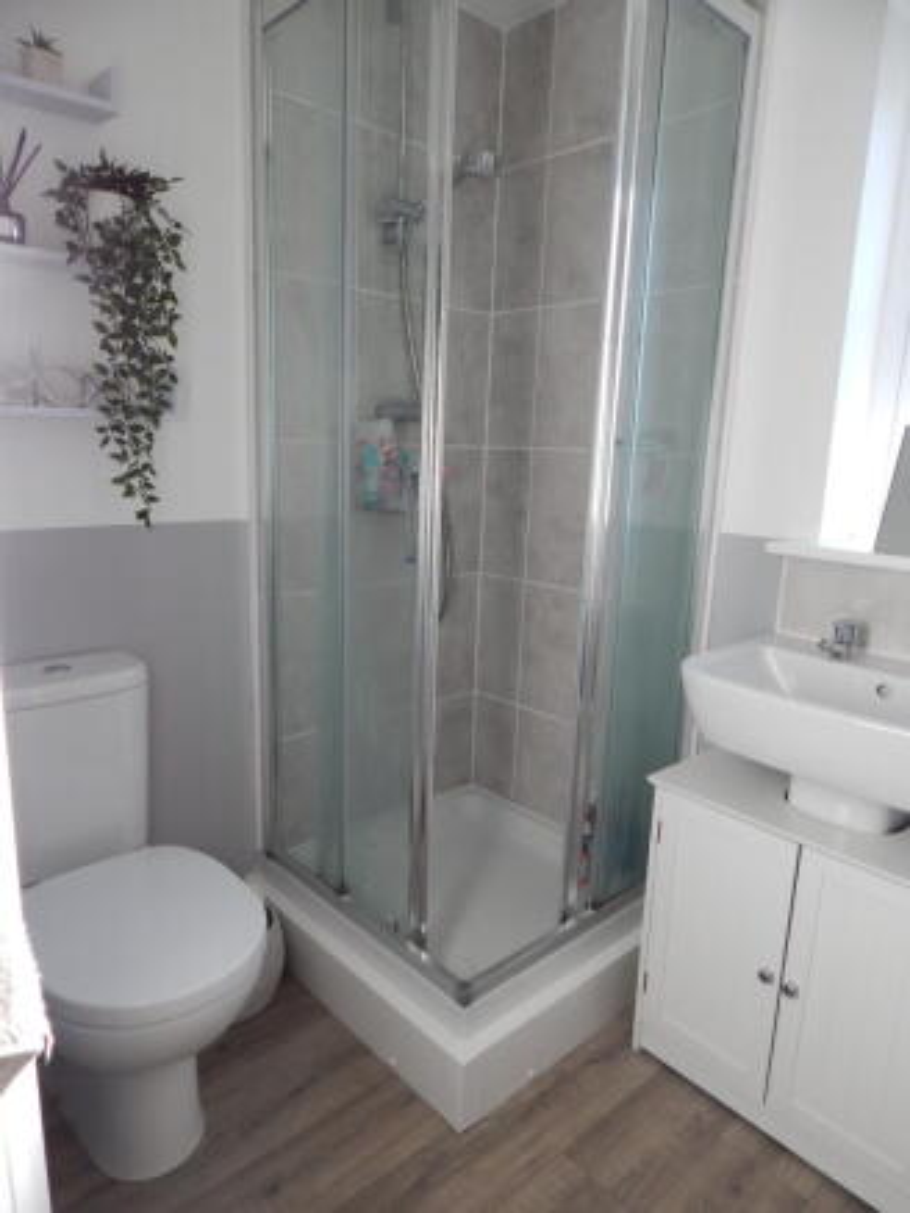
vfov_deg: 73.9
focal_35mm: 23
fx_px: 806
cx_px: 455
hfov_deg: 58.9
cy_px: 606
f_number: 3
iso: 125
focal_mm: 4
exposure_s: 1/80
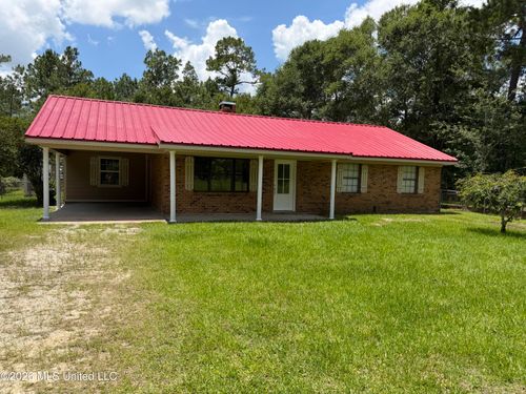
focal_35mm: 24
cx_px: 263
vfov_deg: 56.8
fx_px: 365
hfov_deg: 71.6
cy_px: 197
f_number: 1.78
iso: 80
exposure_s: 1/3759
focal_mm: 6.76
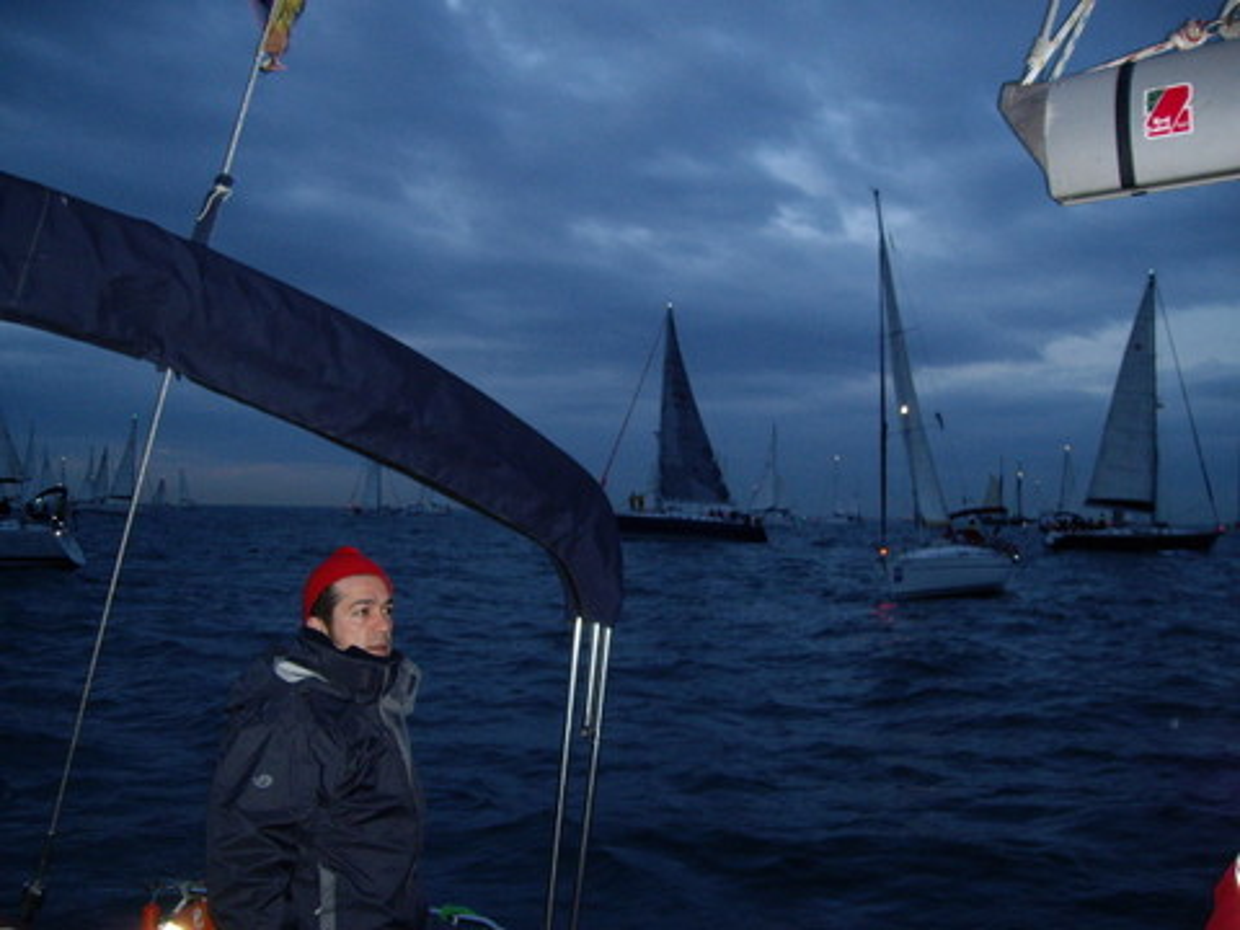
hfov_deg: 49.0
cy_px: 465
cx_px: 620
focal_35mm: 38
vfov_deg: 37.7
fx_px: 1361
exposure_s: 1/40
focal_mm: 6.2
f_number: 2.7
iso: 200
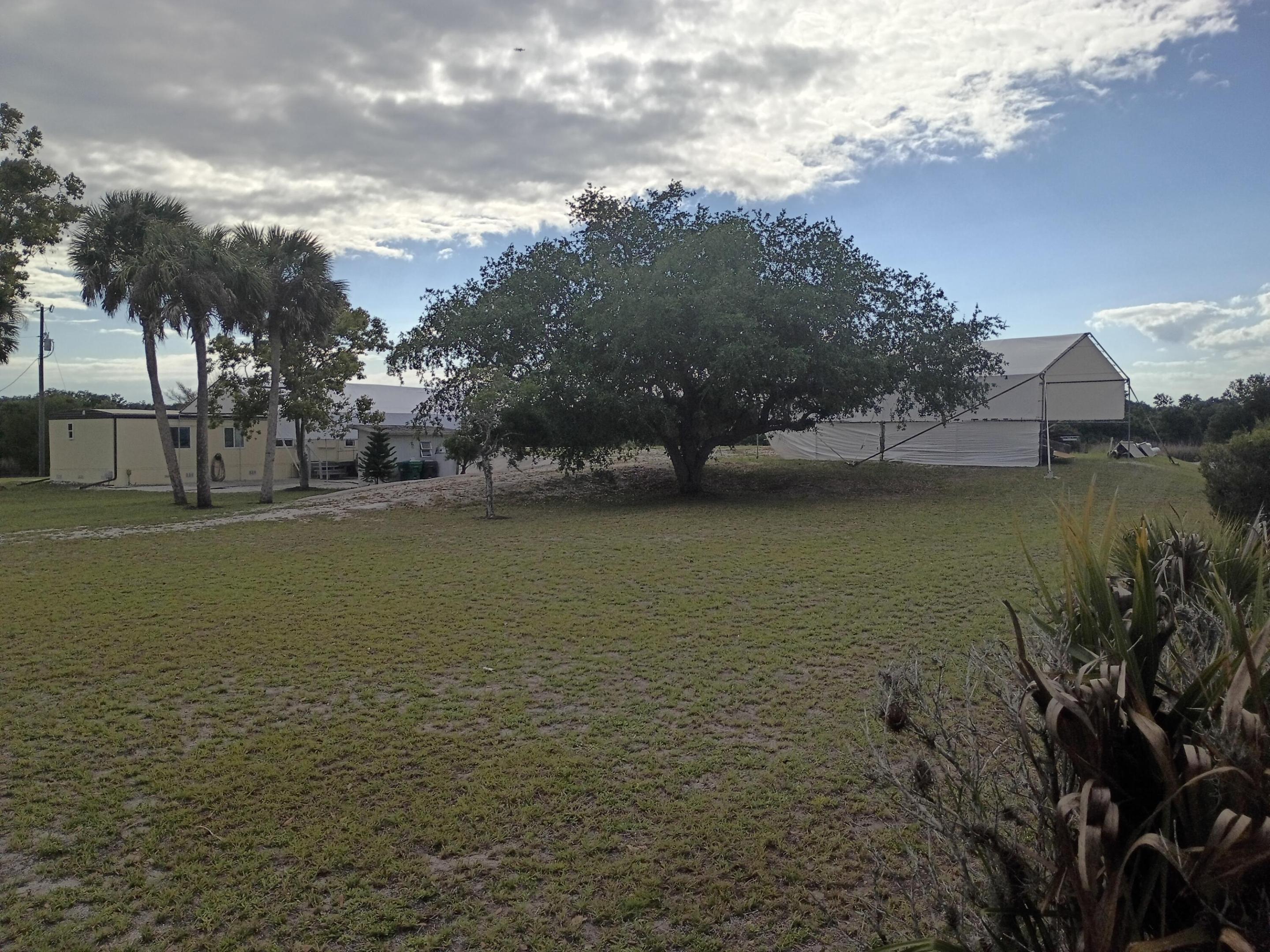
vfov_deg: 48.2
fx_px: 1064
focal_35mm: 29
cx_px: 635
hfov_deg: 61.7
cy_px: 476
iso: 101
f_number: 1.8
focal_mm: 4.27
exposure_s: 1/2451
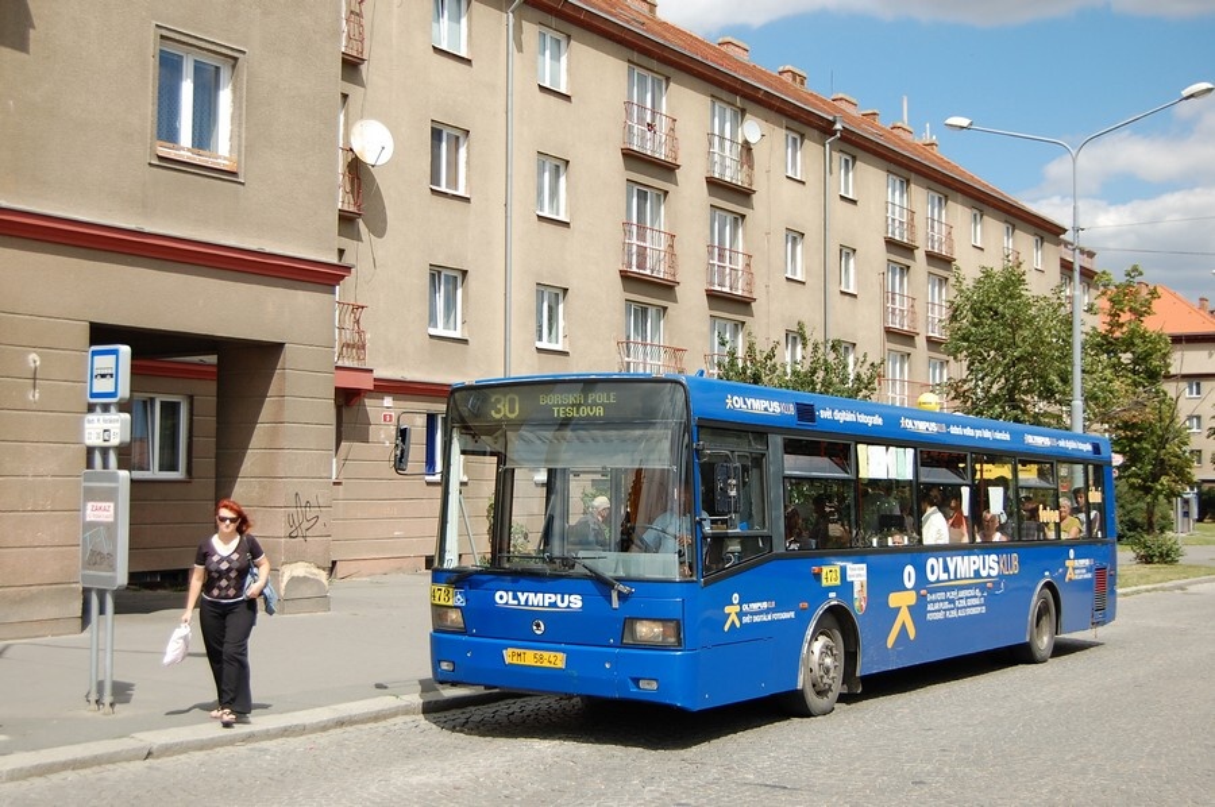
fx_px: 1517
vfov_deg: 29.8
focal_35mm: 45
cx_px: 608
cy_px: 404
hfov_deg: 43.6
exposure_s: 1/1000
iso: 200
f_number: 4.5
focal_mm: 30
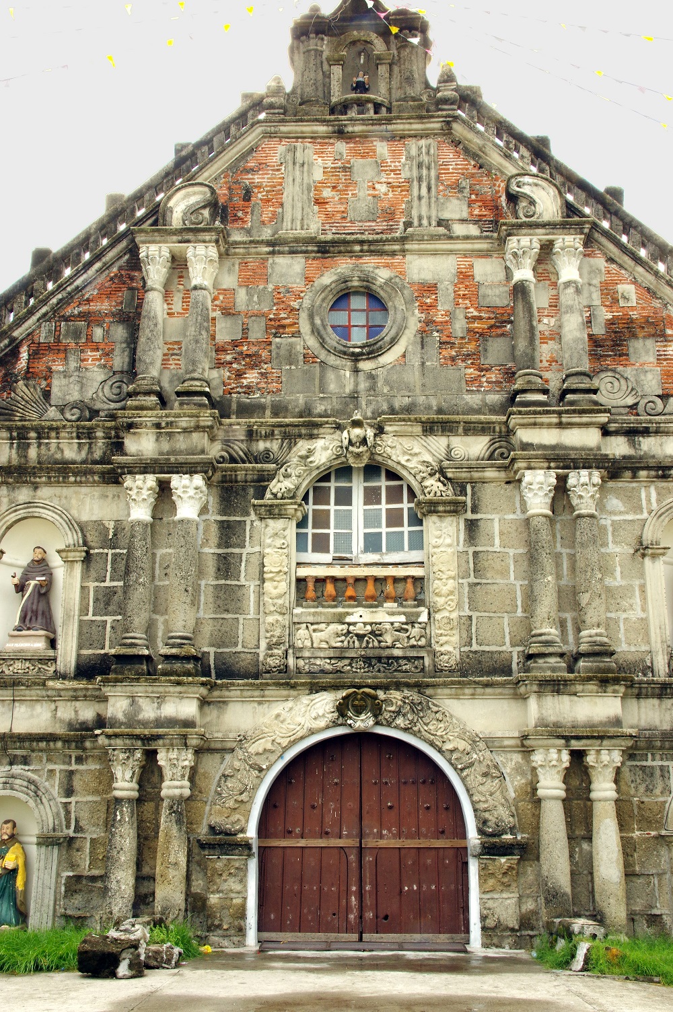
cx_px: 336
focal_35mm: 37
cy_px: 506
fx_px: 1039
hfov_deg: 35.9
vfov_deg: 51.9
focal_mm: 25
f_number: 22
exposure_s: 1/20
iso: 560
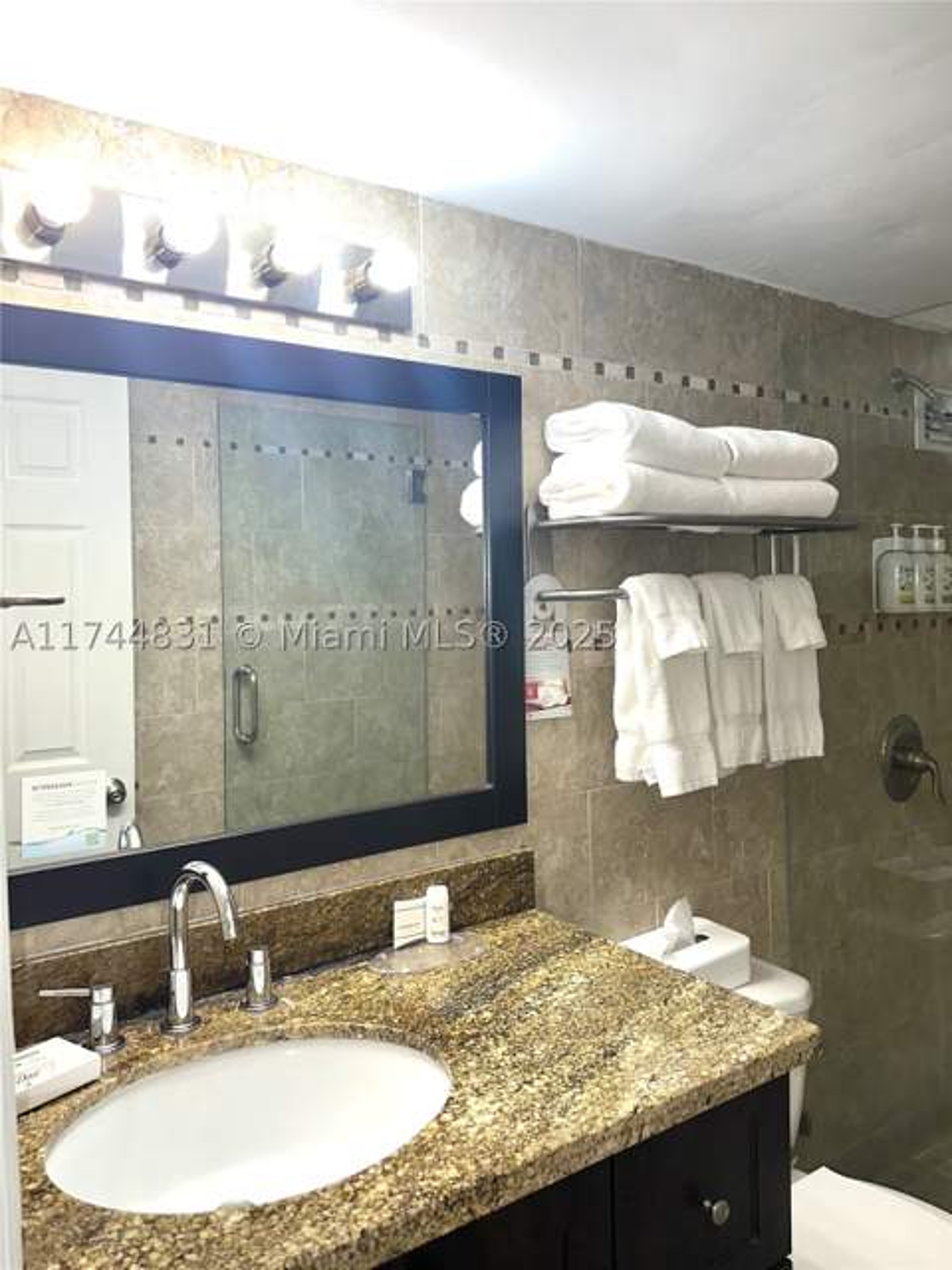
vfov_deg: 71.6
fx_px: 880
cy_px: 635
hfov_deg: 56.8
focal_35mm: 24
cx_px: 476
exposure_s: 1/151
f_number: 1.78
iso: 50
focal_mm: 6.86
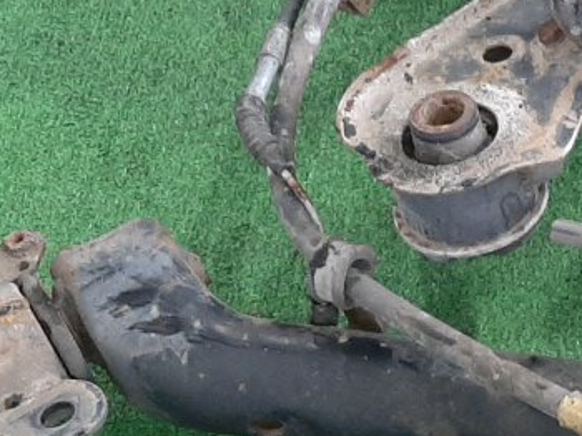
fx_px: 1798
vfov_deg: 13.7
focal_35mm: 107
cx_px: 757
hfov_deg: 17.3
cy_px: 411
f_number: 1.7
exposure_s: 1/33
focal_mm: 3.93
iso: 196
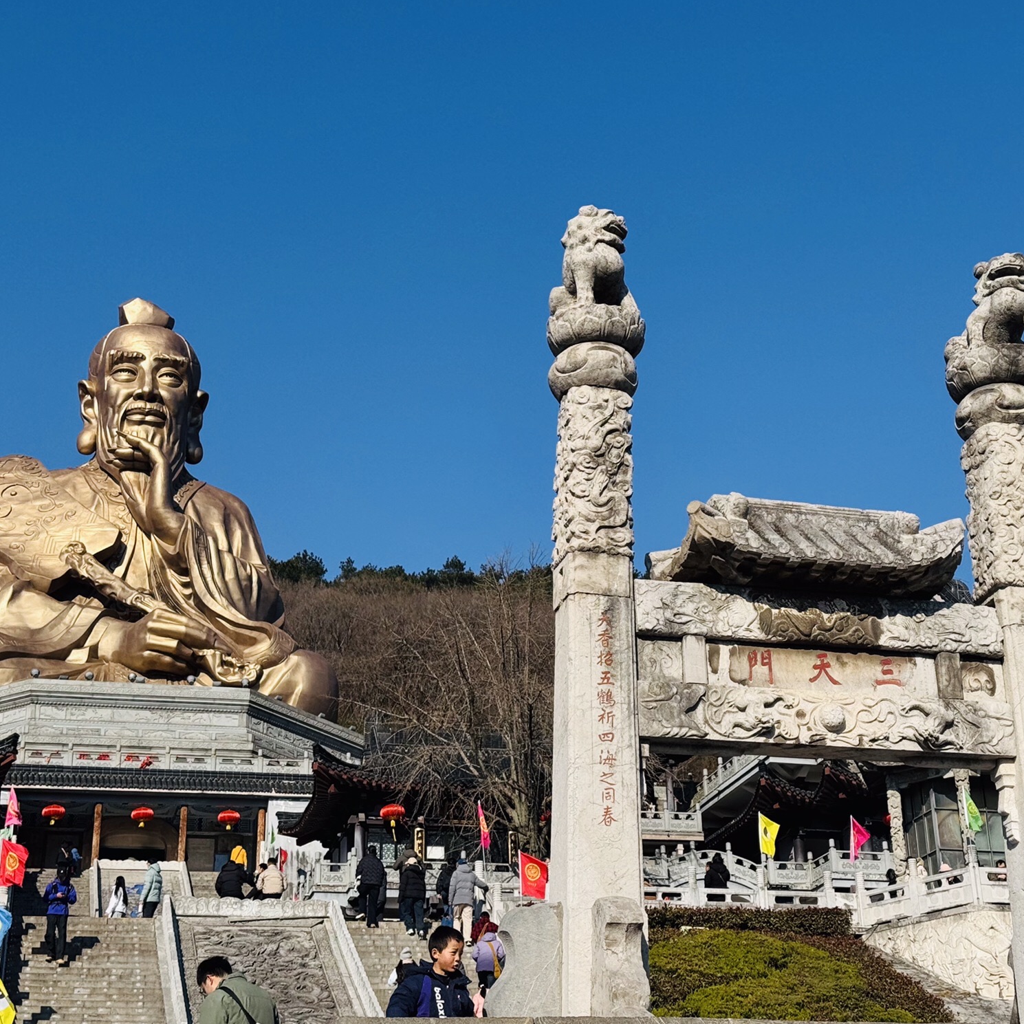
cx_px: 556
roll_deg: +2.3
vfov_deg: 30.0
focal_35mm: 57
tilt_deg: +23.1
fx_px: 1908
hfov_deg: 30.0
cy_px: 512
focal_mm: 6.76
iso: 64
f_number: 1.78
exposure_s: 1/6410
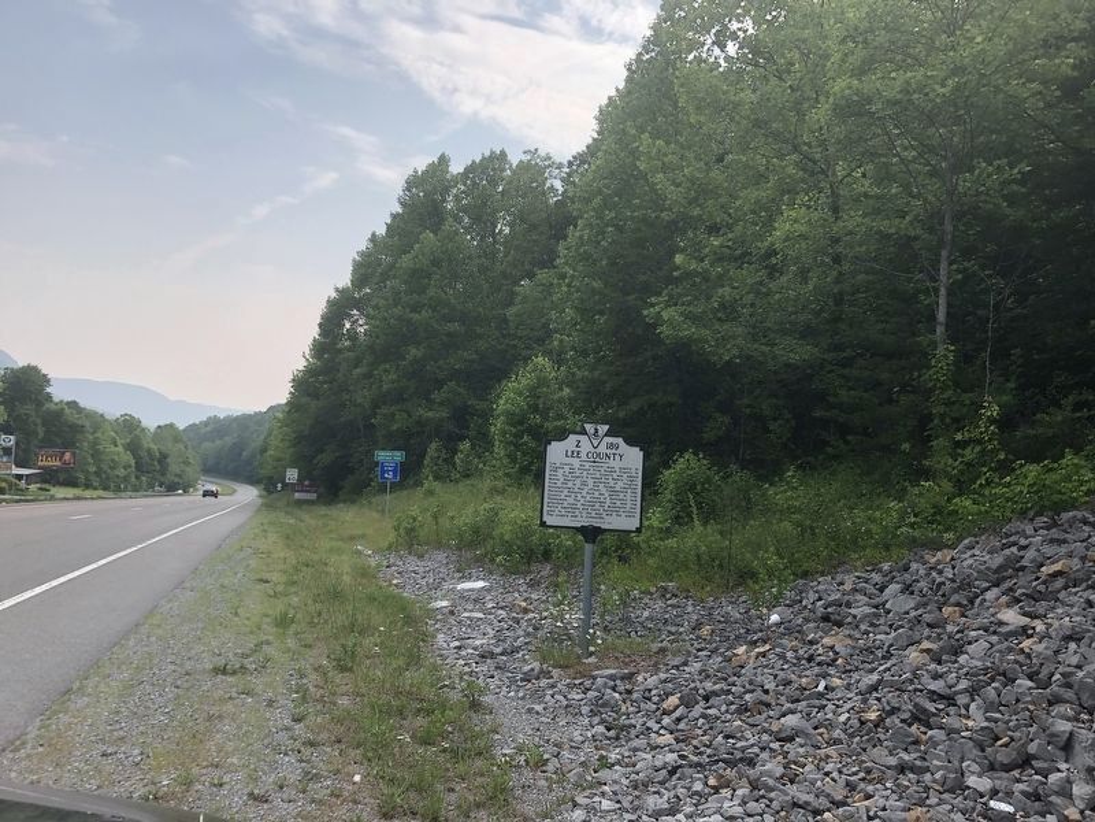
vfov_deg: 49.7
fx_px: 886
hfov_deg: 63.4
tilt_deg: +3.1
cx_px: 548
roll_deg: -2.0
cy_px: 411
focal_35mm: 28
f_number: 1.8
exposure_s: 1/1185
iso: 20
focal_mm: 4
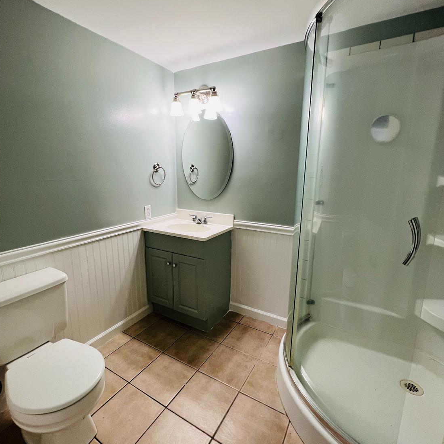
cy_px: 220
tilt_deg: -11.5
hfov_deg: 87.4
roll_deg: +0.2
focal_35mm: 16
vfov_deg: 87.4
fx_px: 232
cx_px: 213
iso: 160
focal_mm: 1.57
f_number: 1.8
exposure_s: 1/120
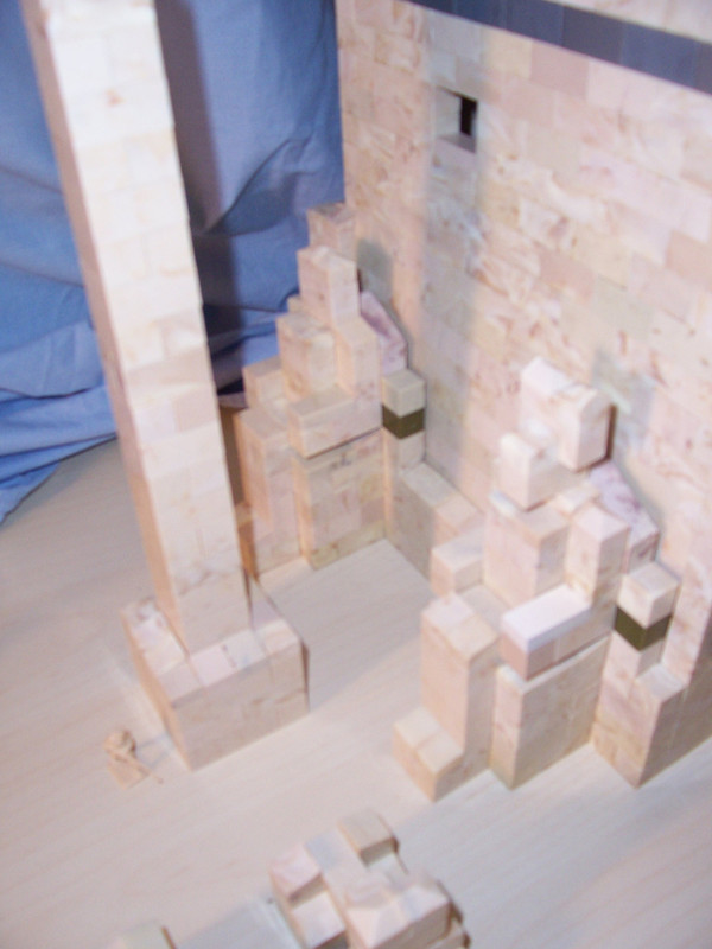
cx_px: 356
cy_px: 474
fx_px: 932
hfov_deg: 41.8
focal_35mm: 34
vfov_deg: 54.0
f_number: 2.7
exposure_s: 1/60
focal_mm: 5.6
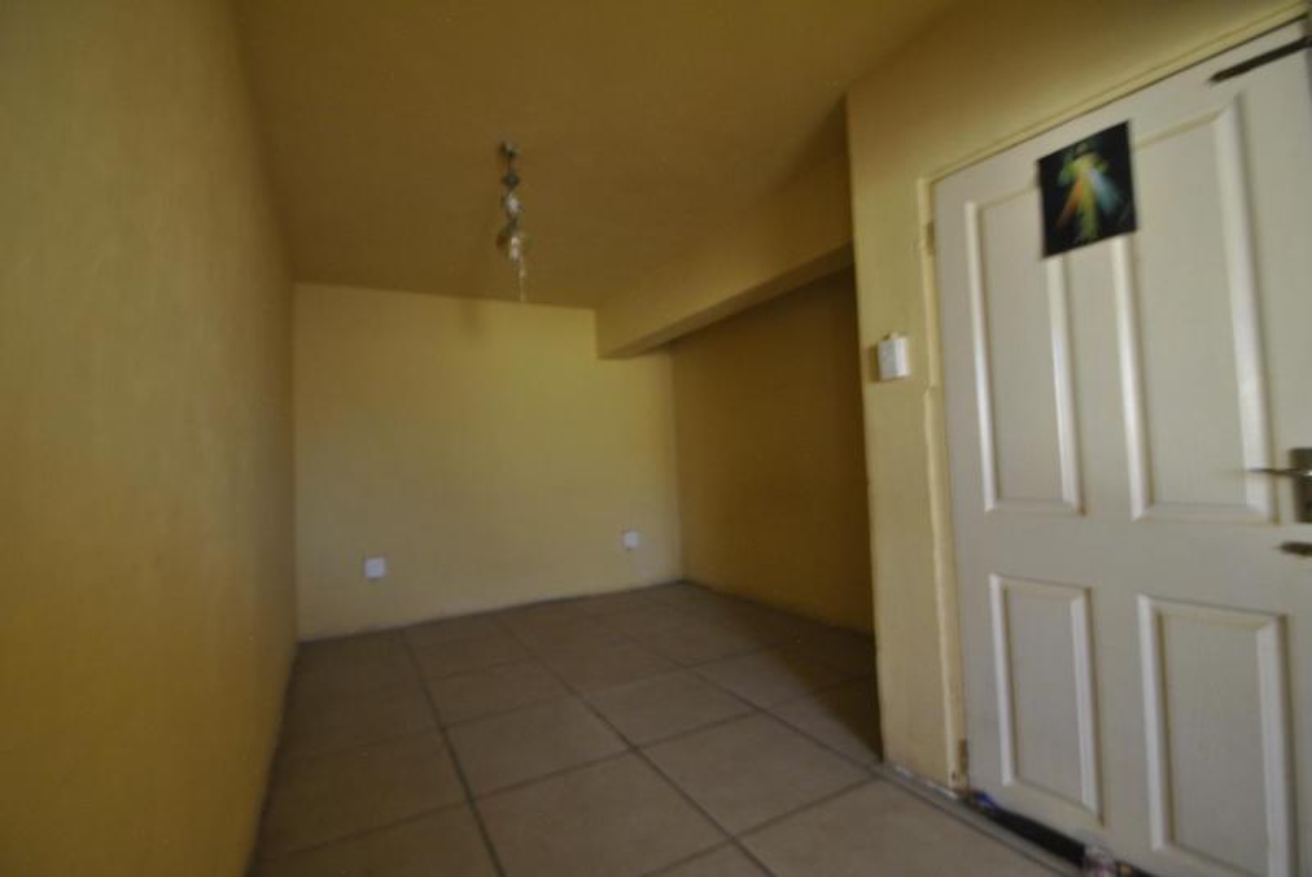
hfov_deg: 100.3
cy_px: 438
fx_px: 547
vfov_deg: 77.4
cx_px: 656
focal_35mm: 15
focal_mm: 10
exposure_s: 1/3
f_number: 3.5
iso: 400
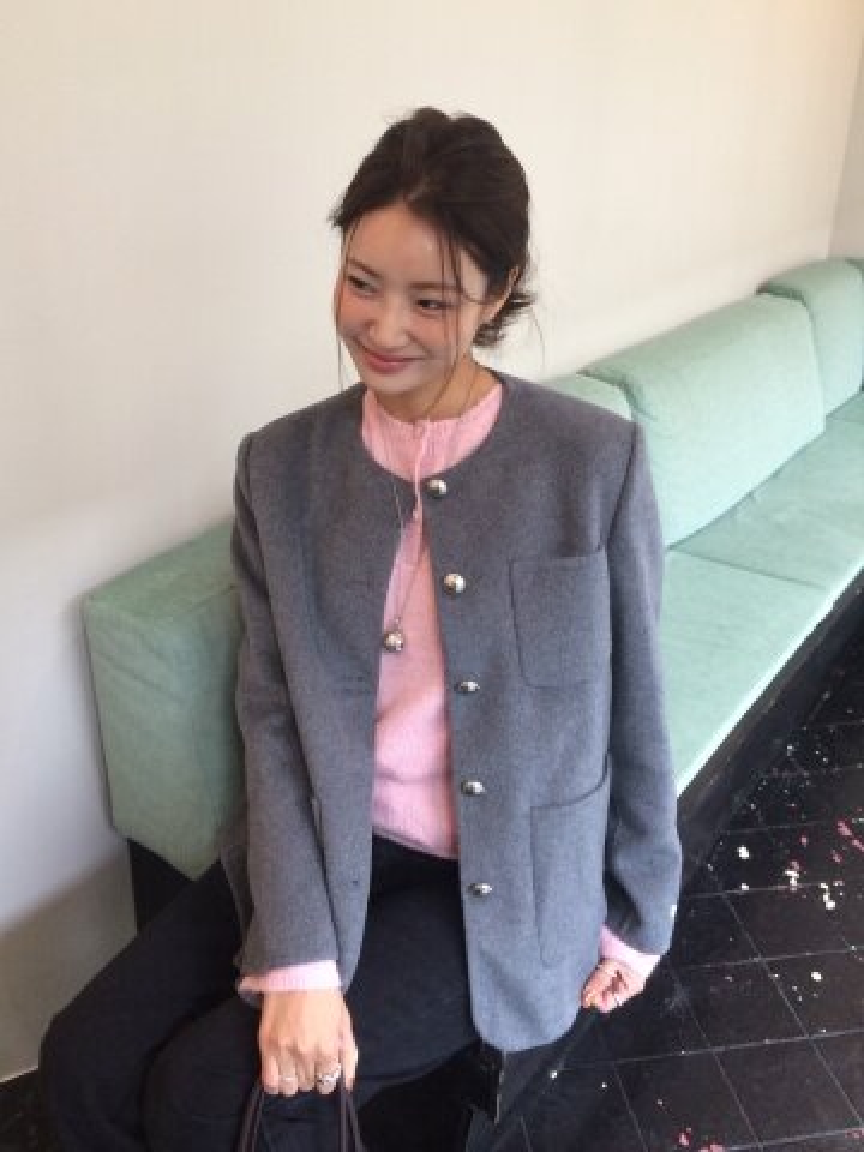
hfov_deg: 48.2
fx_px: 965
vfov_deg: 61.7
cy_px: 576
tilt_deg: -26.2
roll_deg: +0.4
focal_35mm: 29
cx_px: 432
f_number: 2.2
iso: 160
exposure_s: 1/30
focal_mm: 4.15
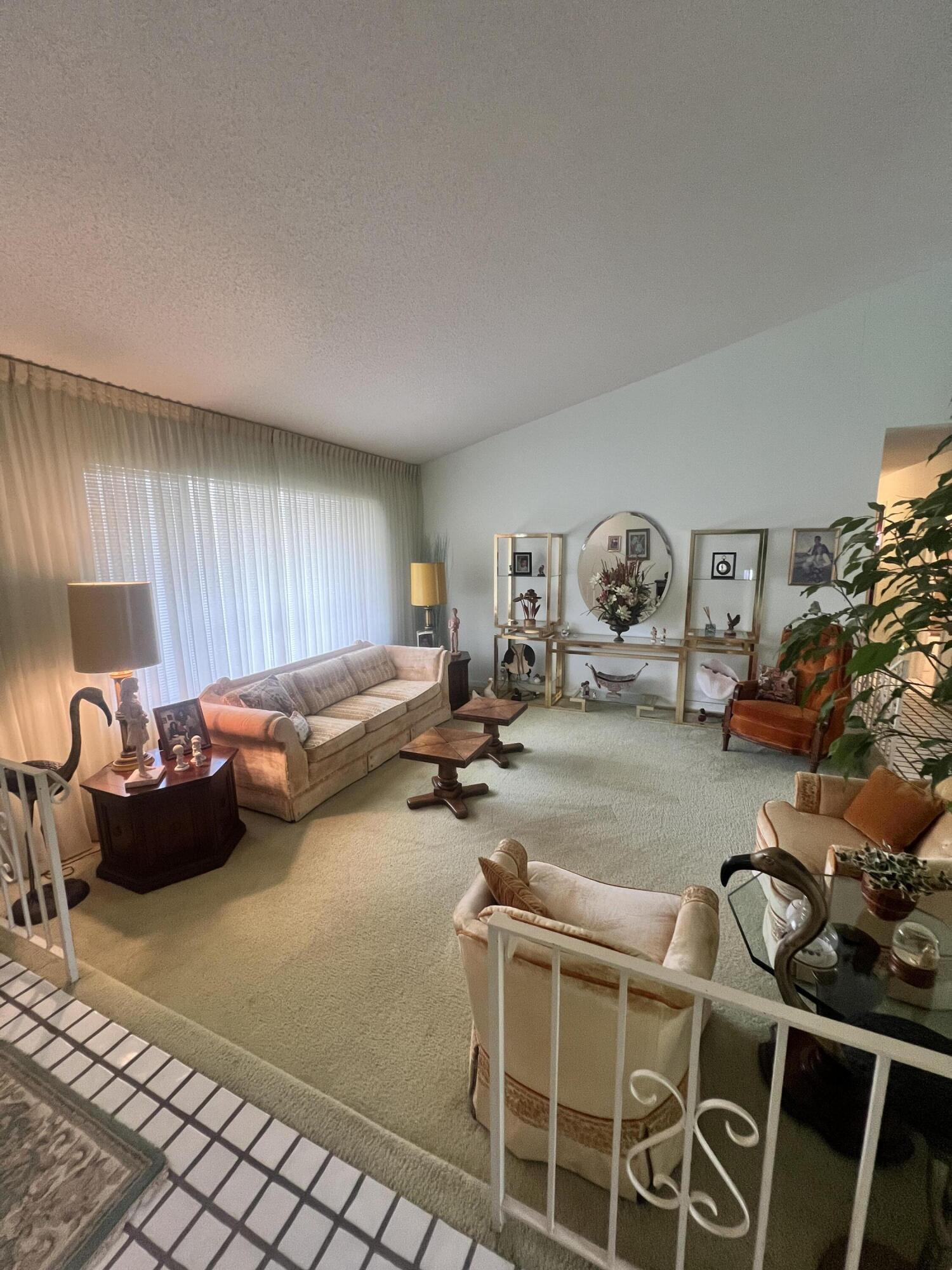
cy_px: 635
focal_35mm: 13
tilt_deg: -9.8
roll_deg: +0.1
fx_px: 477
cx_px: 476
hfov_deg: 89.9
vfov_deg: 106.2
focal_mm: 1.57
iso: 320
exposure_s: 1/60
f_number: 1.8
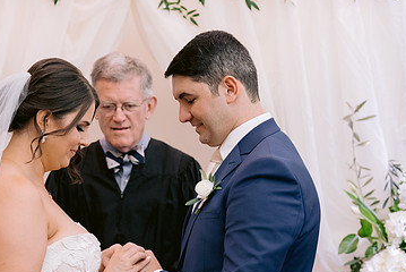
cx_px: 135
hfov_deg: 22.3
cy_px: 192
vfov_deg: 15.0
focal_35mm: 91
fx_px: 1027
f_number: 2.8
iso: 1250
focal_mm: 50
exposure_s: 1/160
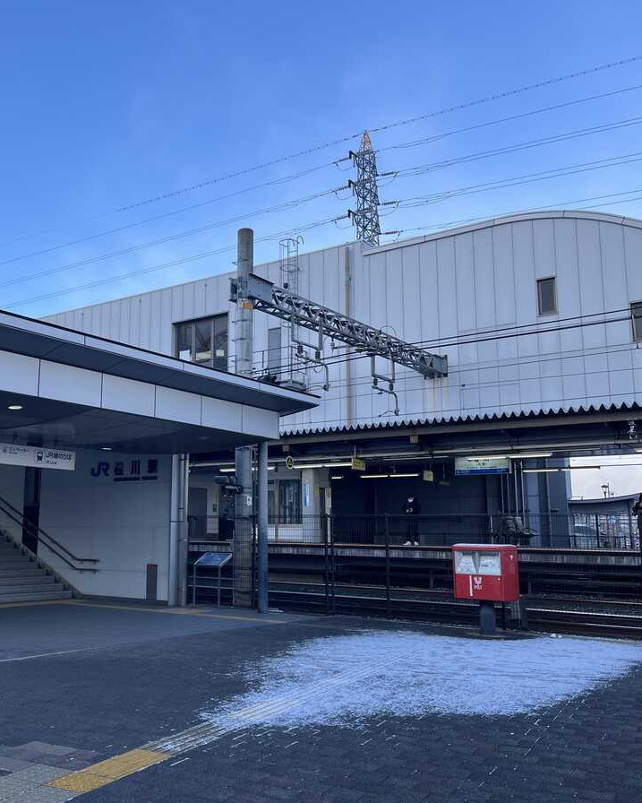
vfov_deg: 52.8
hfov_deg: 42.7
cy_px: 402
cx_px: 206
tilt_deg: +9.4
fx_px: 807
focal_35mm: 34
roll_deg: -0.5
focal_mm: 5.1
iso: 50
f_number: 1.6
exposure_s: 1/1106
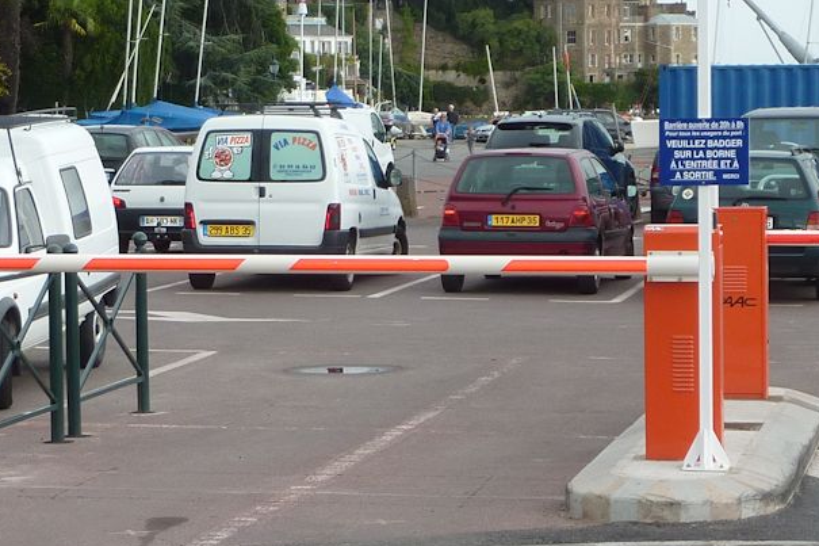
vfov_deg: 10.7
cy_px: 297
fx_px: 2911
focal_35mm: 128
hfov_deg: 16.0
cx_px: 359
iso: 100
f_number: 3.8
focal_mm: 8.5
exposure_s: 1/100
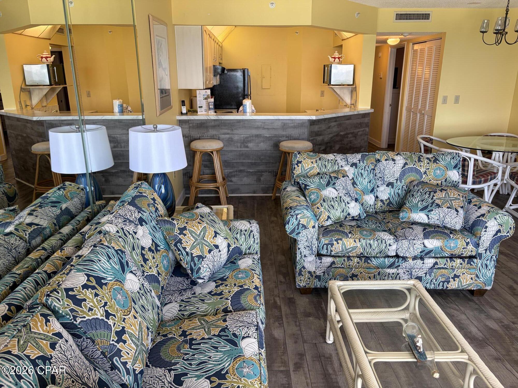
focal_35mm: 26
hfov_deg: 67.3
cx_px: 259
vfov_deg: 53.1
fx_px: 389
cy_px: 194
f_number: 1.6
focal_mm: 5.96
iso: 64
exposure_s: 1/121
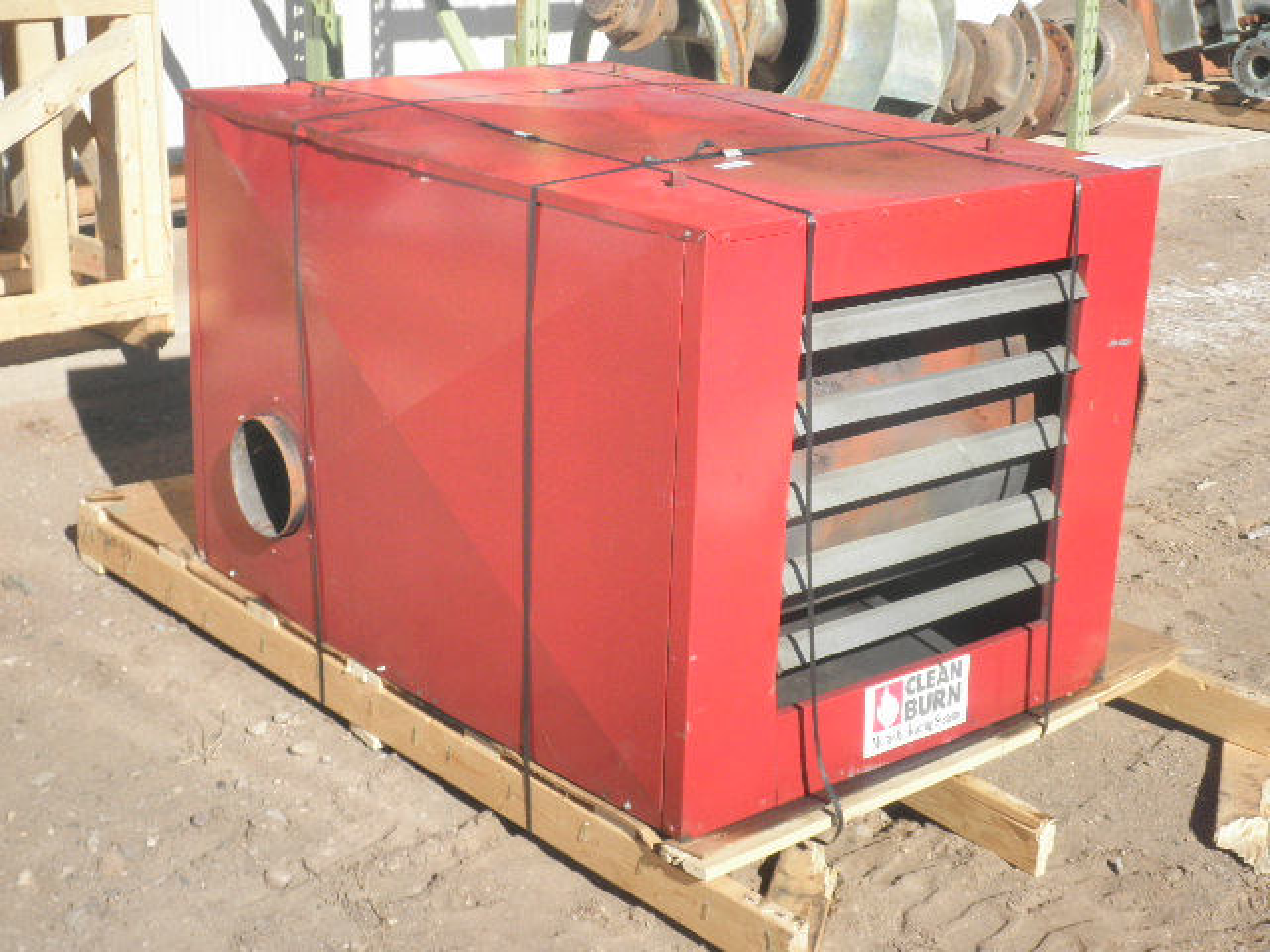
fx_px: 2165
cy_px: 476
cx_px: 635
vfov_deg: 24.8
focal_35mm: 59
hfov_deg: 32.7
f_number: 10.7
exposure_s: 1/80
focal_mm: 10.5
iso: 80
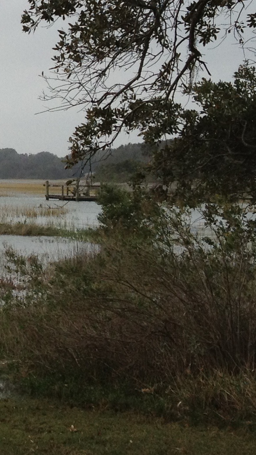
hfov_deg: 9.4
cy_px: 90
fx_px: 1437
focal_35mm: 119
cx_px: -295
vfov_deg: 17.9
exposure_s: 1/836
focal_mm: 4.28
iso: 64
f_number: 2.4
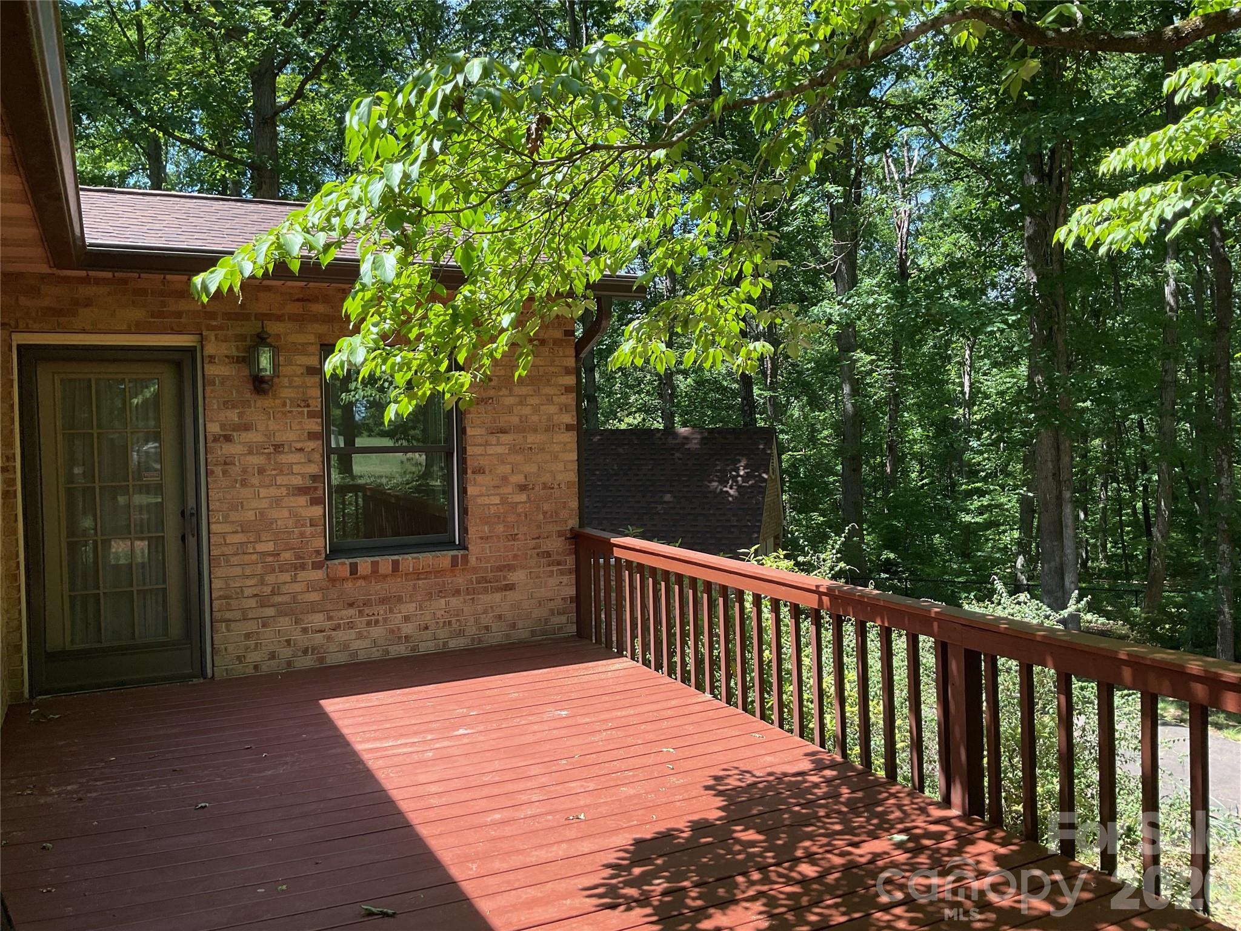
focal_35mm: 29
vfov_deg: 48.2
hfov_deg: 61.7
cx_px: 620
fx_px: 1040
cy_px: 466
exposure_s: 1/367
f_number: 1.8
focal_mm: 3
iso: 25
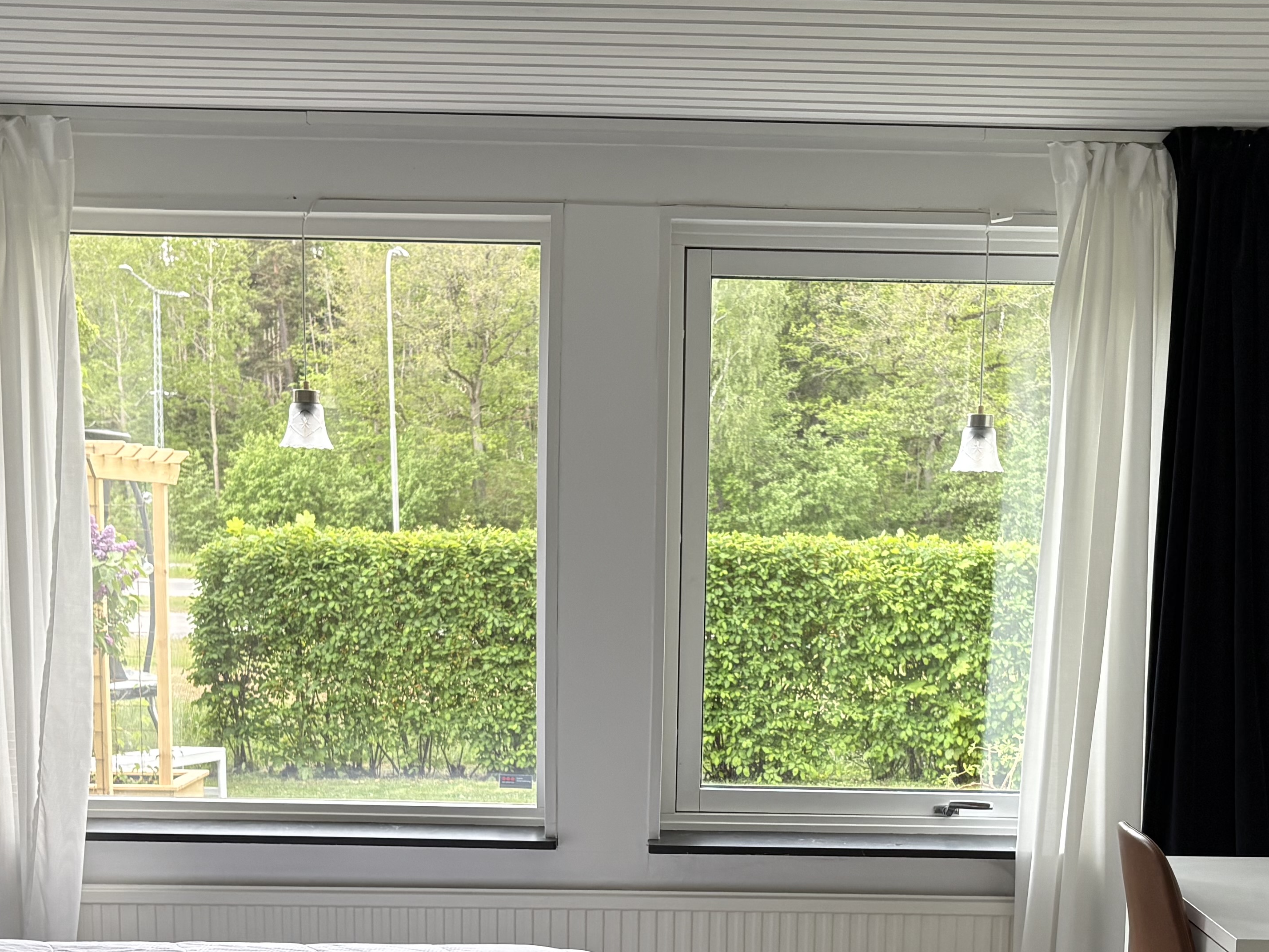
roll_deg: -0.9
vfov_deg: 27.4
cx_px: 682
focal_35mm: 52
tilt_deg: -8.5
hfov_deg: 36.8
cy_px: 790
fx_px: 1906
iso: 125
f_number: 1.6
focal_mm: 5.96
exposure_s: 1/79
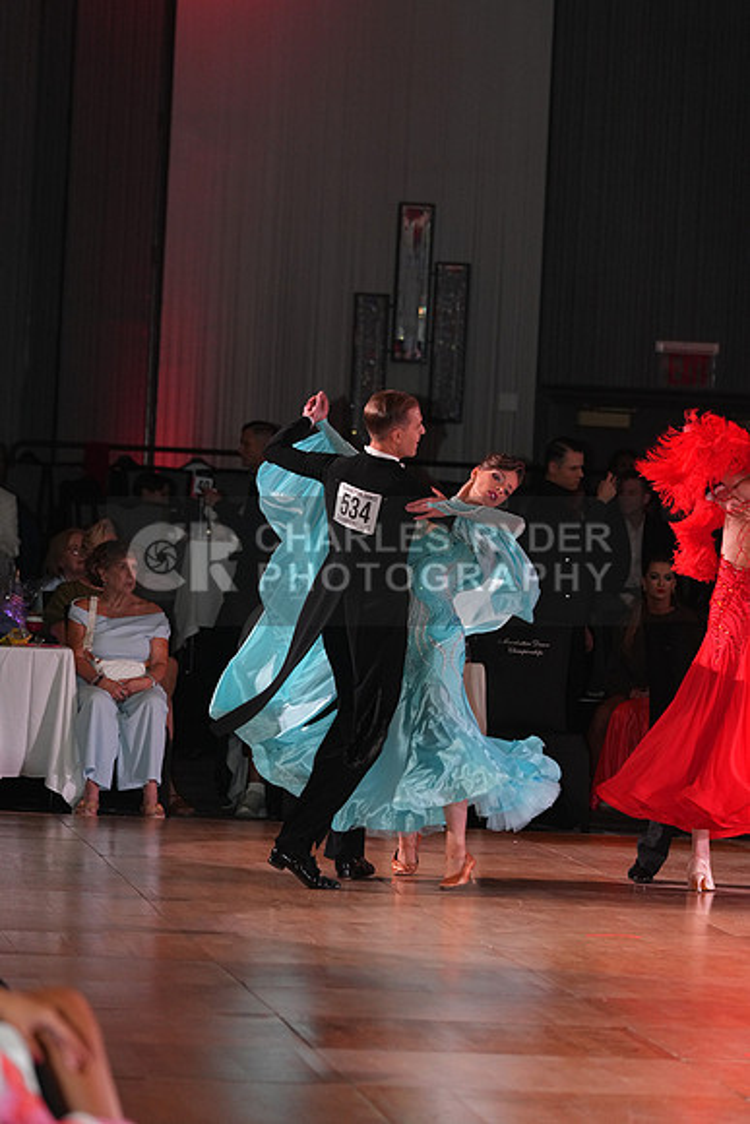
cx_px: 375
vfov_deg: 10.3
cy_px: 562
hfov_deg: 6.9
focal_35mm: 200
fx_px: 6246
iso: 2500
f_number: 5
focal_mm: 200
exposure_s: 1/250
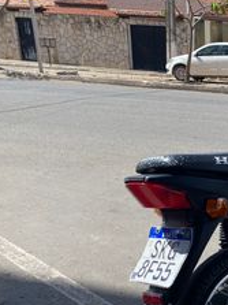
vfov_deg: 34.3
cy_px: 223
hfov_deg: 22.9
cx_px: 314
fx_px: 483
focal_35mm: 55
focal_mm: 4.25
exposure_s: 1/1898
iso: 32
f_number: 1.8
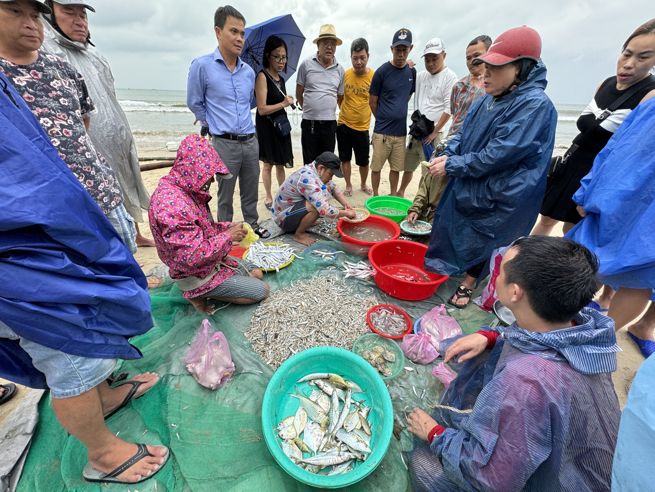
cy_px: 246
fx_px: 265
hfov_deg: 102.1
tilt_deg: -30.3
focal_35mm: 14
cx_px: 328
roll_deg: -2.0
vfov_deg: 85.7
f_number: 2.2
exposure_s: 1/99
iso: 64
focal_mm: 2.22
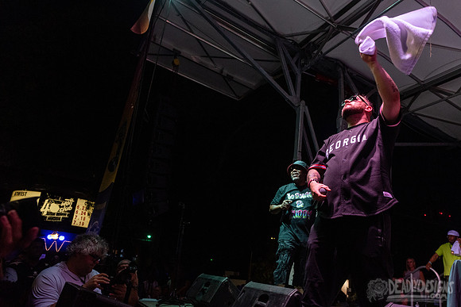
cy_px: 173
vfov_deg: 47.9
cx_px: 259
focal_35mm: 27
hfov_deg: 67.1
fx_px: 346
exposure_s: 1/250
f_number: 4
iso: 2000
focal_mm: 24
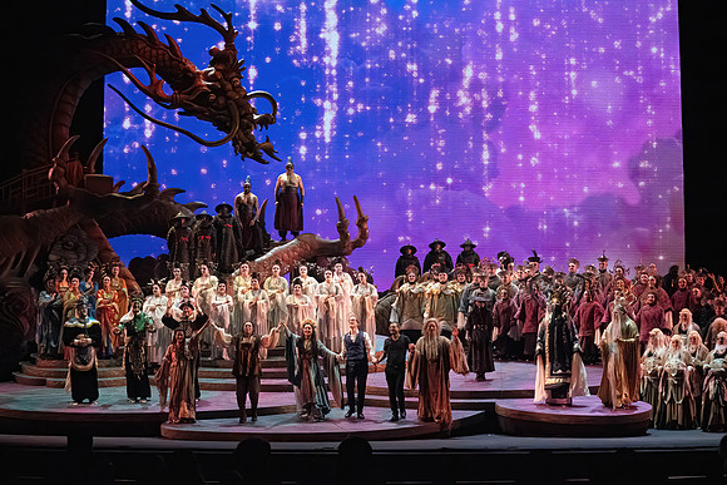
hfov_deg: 28.8
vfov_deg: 19.5
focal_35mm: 70
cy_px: 242
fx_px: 1414
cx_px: 364
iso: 20000
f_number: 10
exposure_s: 1/1000
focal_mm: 70
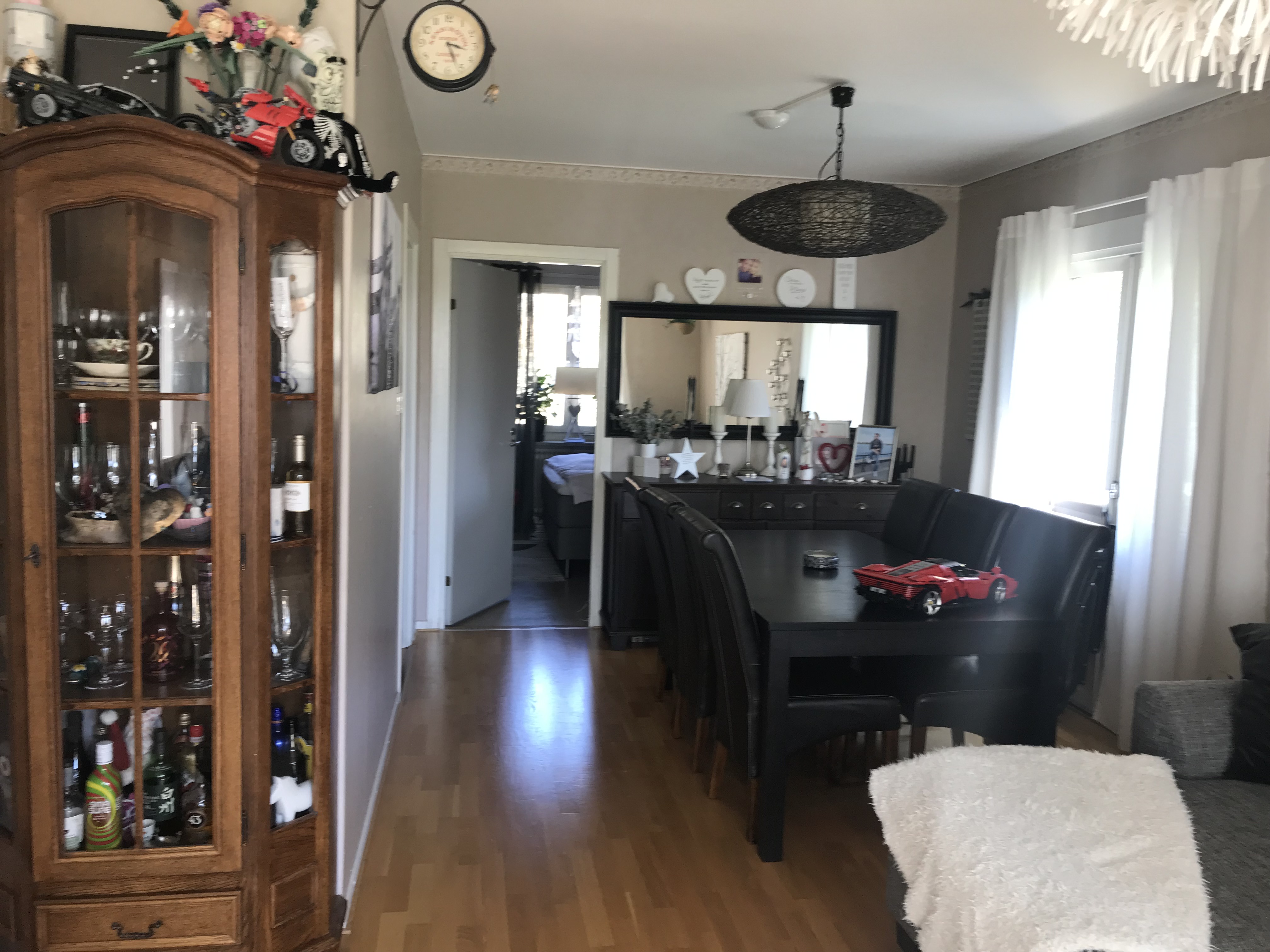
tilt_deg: -4.7
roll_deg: -1.5
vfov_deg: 49.7
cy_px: 476
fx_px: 1027
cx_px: 635
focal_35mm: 28
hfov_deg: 63.4
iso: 32
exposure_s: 1/50
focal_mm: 3.99
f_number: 1.8
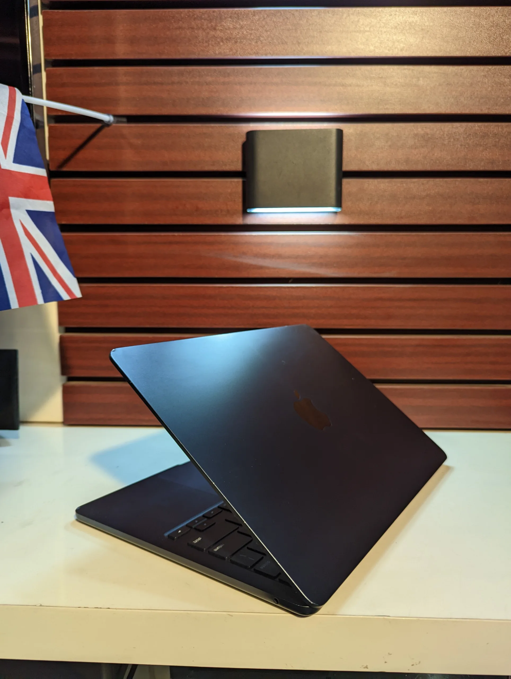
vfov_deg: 71.5
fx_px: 471
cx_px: 256
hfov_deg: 56.9
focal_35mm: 24
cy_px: 340
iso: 97
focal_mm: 6.81
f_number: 1.85
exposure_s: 1/100
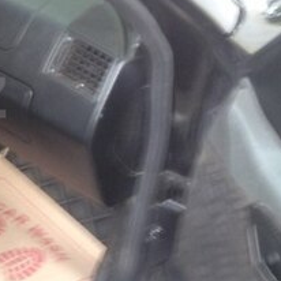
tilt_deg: -31.6
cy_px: 98
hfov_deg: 16.2
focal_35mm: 99
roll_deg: +0.7
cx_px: -134
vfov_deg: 17.5
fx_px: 909
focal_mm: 4.28
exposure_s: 1/20
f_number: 2.4
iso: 50
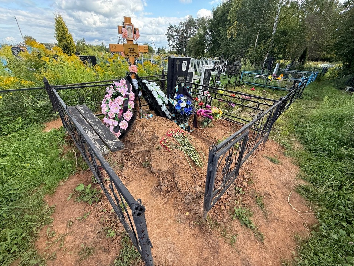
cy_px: 133
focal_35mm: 14
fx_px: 143
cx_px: 177
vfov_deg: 85.7
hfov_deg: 102.1
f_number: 2.2
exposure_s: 1/198
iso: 50
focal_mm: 2.22
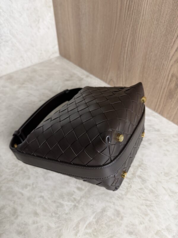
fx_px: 165
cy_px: 119
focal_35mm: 24
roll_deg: +0.3
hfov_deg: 56.8
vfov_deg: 71.6
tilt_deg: -44.8
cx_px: 89
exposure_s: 1/120
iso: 160
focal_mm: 6.76
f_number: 1.78
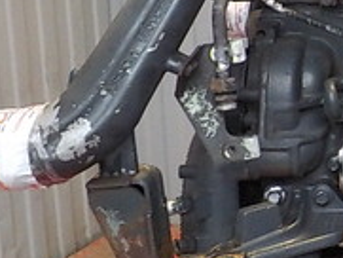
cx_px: 523
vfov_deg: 13.9
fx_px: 1051
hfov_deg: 16.7
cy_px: 27
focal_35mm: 106
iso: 400
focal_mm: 4.1
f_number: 3.3
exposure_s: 1/30
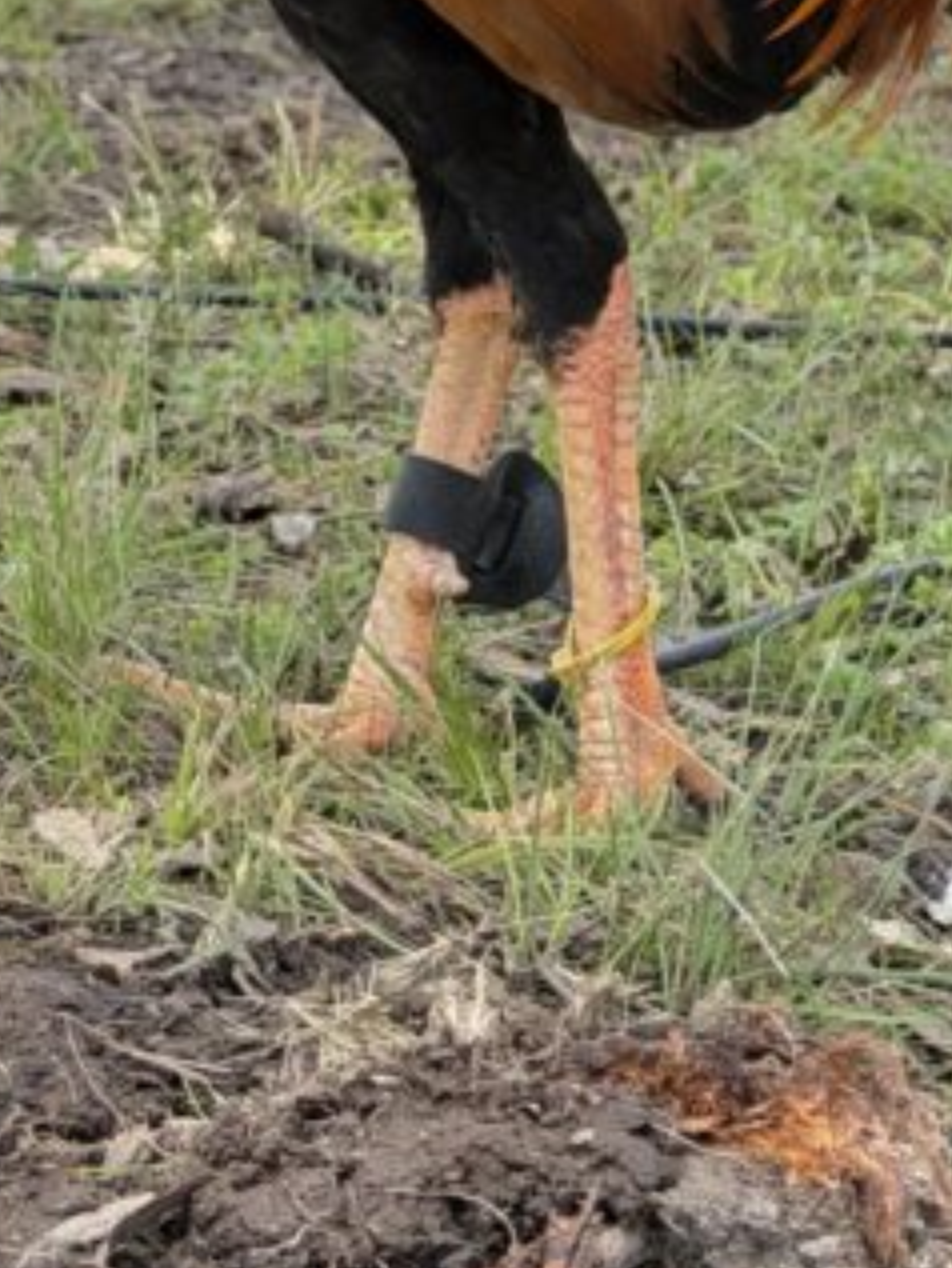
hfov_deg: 9.5
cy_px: -404
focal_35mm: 155
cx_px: 896
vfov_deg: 12.3
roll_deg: -1.0
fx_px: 5680
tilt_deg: -0.1
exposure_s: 1/592
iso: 80
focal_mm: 6.76
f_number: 1.78
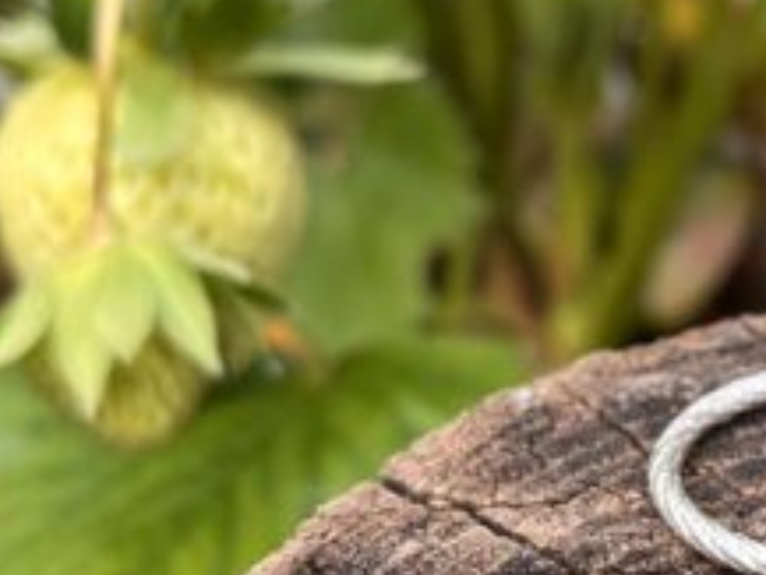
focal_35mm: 96
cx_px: 646
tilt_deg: -27.7
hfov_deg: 20.1
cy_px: 289
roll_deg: +1.7
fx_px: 2126
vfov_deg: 15.4
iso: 50
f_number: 1.6
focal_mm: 5.1
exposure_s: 1/804
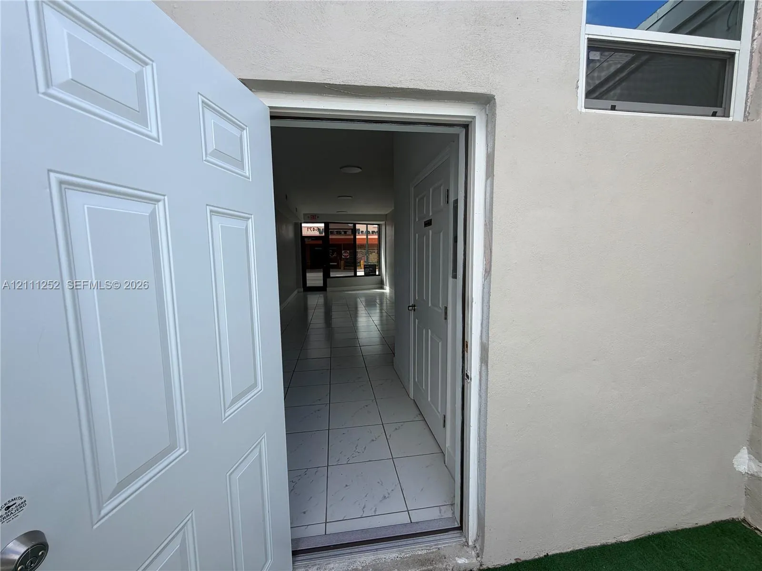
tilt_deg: -6.2
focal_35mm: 14
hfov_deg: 102.1
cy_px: 286
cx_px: 381
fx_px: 308
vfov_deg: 85.7
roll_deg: +0.5
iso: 40
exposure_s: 1/522
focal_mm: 2.22
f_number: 2.2
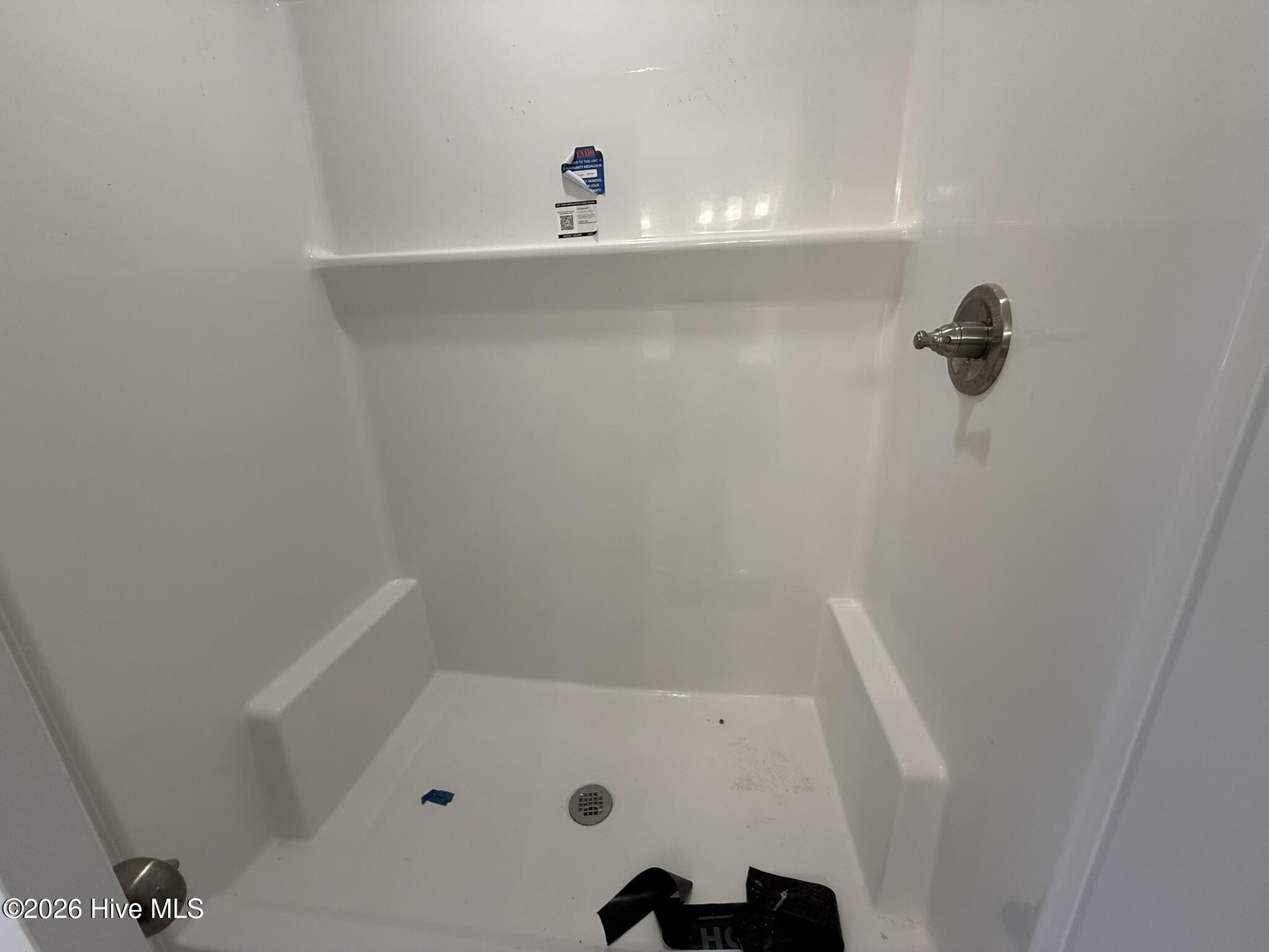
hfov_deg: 102.1
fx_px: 513
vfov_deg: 85.7
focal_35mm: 14
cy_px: 476
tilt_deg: -17.4
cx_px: 634
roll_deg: +2.2
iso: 125
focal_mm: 2.22
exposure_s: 1/120
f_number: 2.2
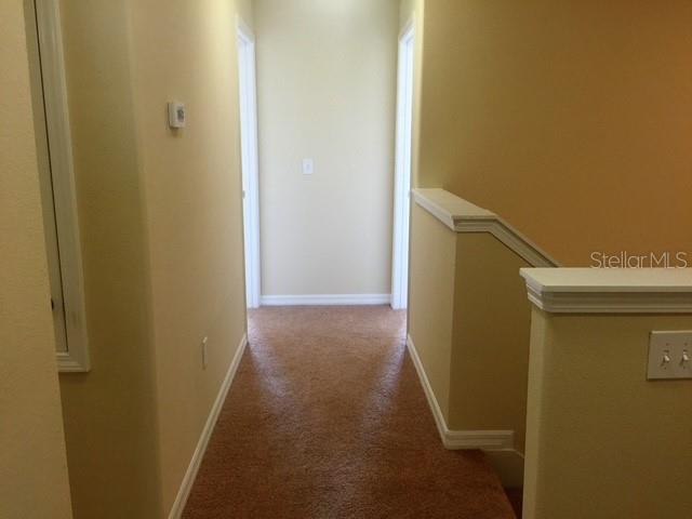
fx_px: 580
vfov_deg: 48.2
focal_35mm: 29
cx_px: 346
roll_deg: -1.2
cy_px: 260
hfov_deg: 61.7
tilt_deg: -9.2
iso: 50
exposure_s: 1/30
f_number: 2.2
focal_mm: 4.15
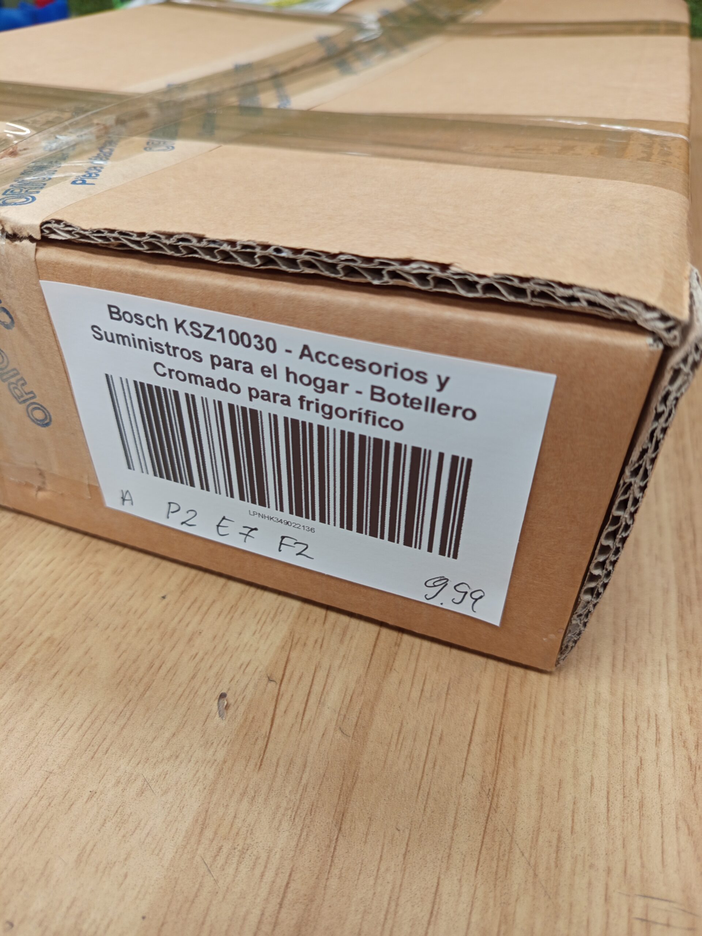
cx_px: 351
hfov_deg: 56.8
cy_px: 468
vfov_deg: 71.6
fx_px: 649
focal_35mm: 24
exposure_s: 1/100
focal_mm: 5.24
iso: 126
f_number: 1.7
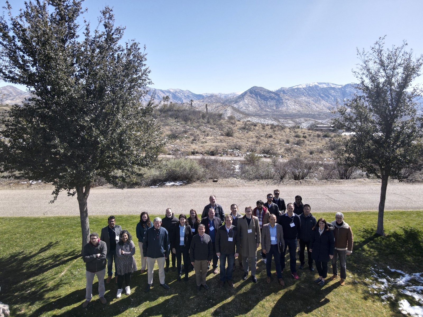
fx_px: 293
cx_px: 212
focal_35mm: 24
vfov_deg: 56.8
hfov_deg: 71.6
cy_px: 158
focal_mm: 4.5
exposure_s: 1/500
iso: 100
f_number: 2.8
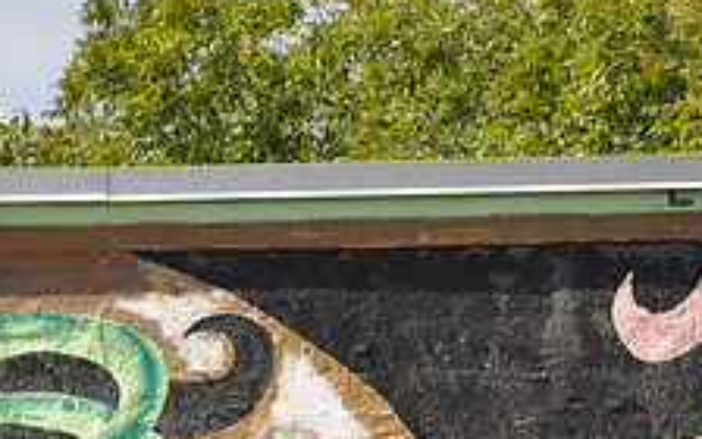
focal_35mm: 277
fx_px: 5300
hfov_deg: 7.5
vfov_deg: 4.7
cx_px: -157
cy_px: 265
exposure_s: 1/500
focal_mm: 70
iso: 360
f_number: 5.6
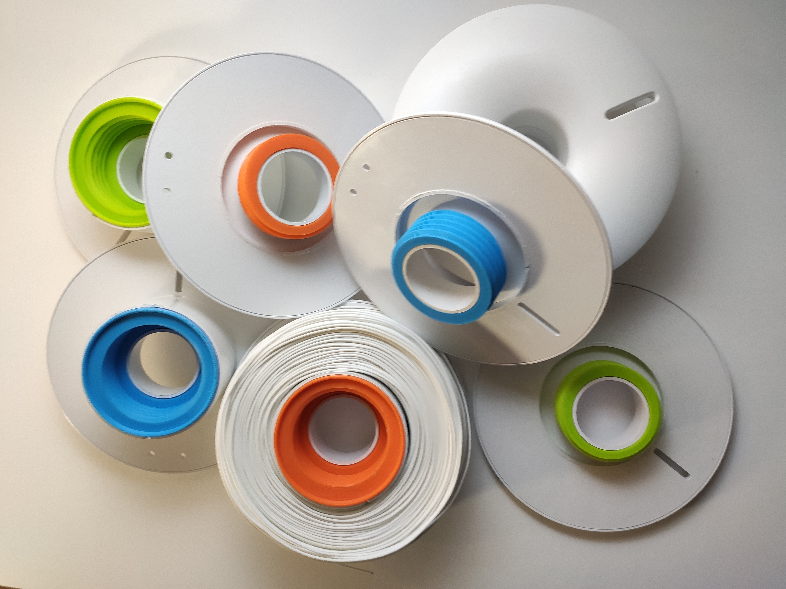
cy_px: 294
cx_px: 393
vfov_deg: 53.1
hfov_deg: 67.3
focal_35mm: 26
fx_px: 590
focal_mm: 4.77
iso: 374
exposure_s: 1/33
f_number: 1.75
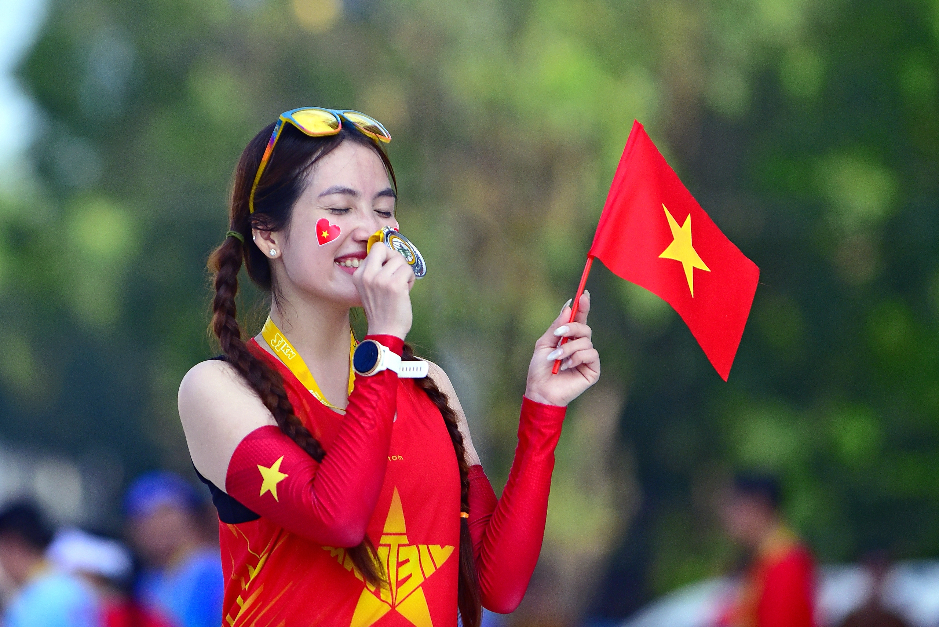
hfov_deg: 10.3
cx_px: 470
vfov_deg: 6.9
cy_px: 314
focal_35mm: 200
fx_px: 5218
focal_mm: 200
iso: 640
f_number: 3.5
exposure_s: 1/4000
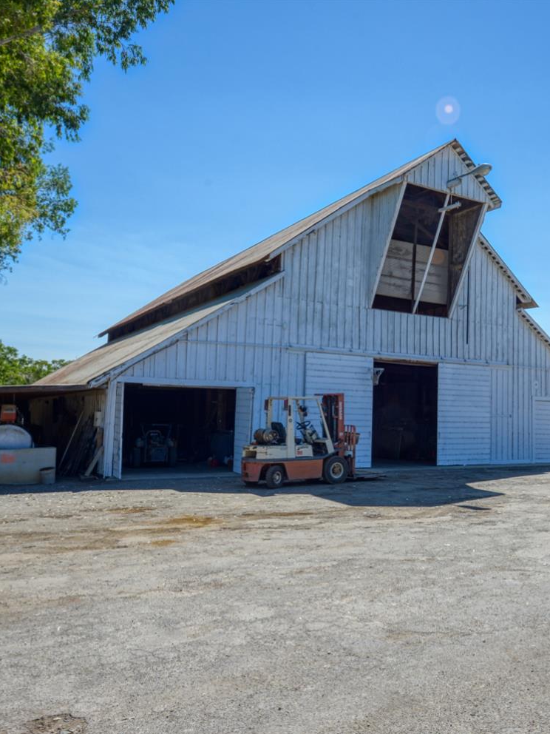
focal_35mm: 32
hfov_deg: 42.3
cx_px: 434
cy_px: 368
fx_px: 678
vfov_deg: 56.8
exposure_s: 1/800
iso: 400
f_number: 10
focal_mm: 22
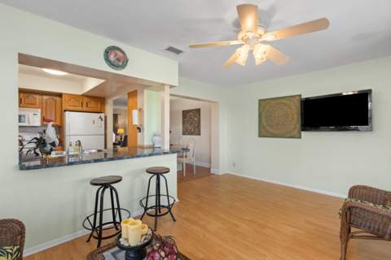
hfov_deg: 96.7
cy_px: 130
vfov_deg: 73.7
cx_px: 196
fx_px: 174
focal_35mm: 16
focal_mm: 16
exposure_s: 1/2.5
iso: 500
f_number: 11
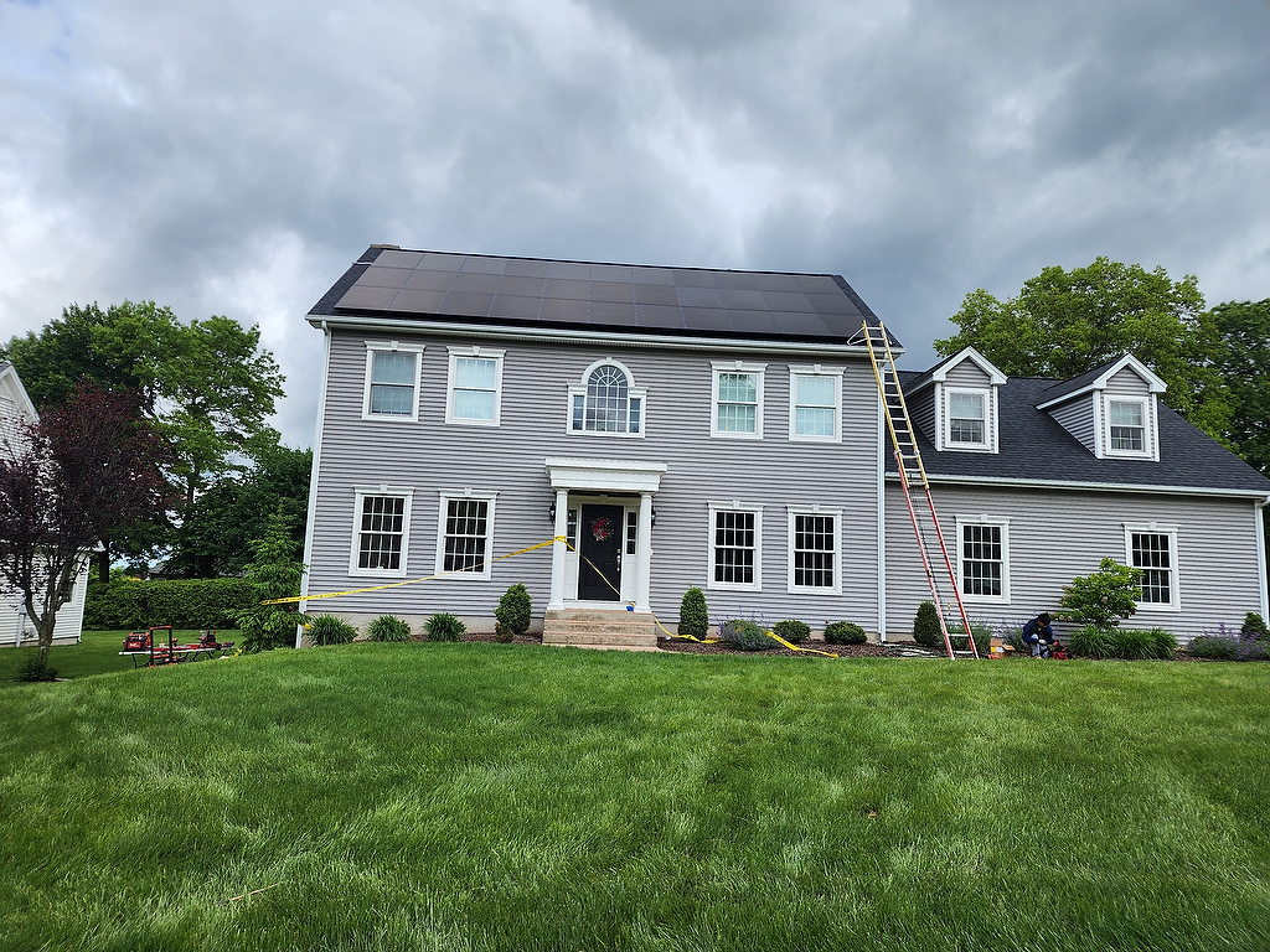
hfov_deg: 73.9
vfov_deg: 58.9
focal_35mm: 23
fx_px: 844
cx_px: 635
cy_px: 476
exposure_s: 1/788
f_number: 1.8
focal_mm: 6.4
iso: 12
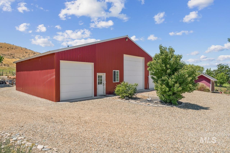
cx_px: 115
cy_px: 76
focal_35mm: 21
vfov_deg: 59.1
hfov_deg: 80.7
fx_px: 135
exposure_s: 1/250
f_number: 13
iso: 400
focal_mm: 21.2
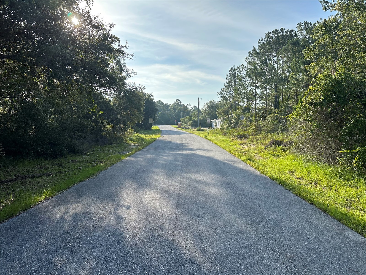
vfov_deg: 56.8
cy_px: 138
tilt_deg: -4.5
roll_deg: +0.5
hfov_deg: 71.6
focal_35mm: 24
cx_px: 183
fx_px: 254
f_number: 1.78
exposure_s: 1/2882
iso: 80
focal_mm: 6.86
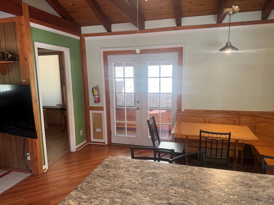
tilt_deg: -9.6
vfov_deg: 54.9
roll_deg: +0.4
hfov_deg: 69.4
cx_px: 140
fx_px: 198
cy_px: 106
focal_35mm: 25
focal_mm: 6.76
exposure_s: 1/120
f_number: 1.78
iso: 160
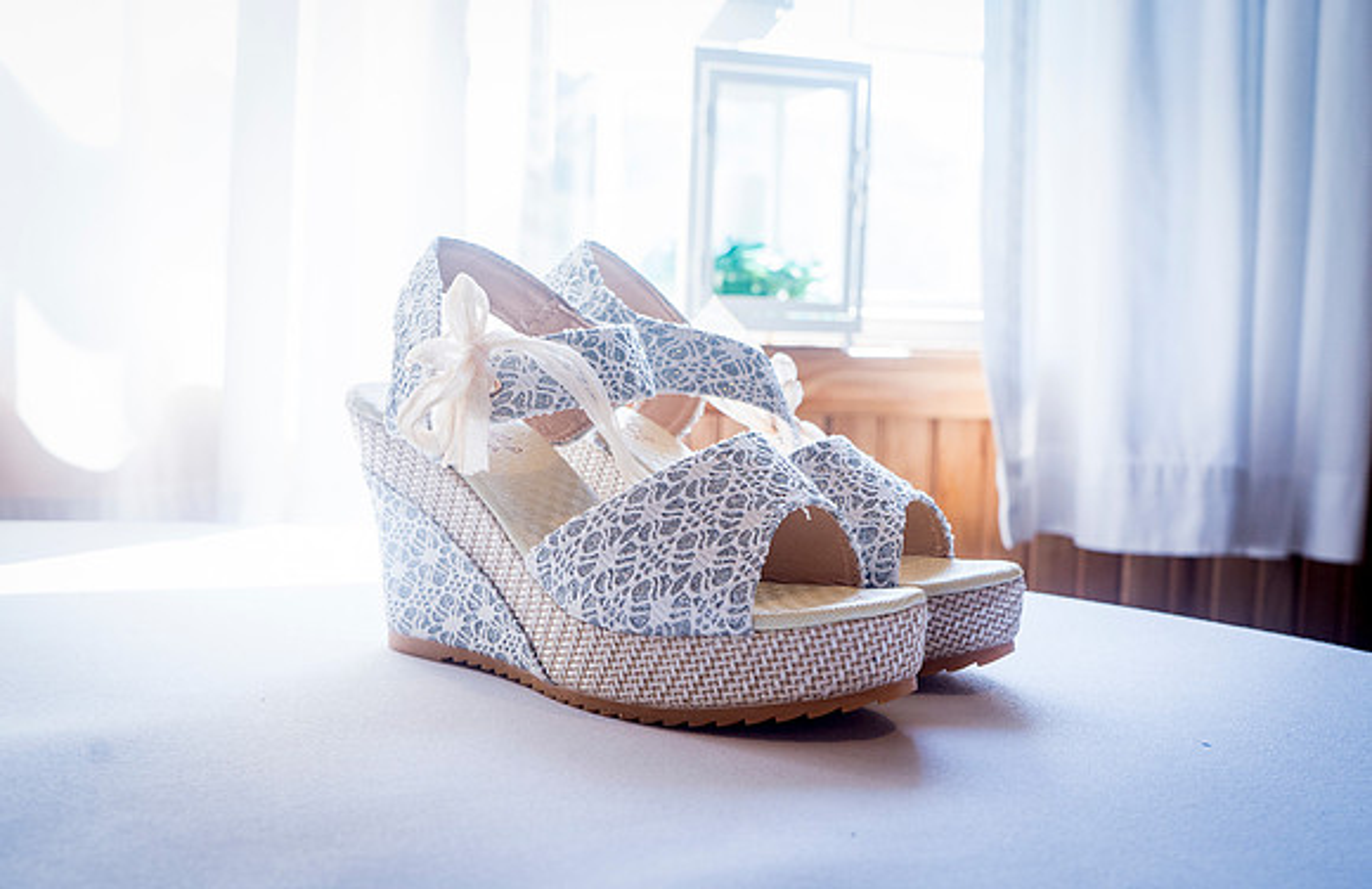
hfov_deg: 51.6
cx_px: 545
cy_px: 471
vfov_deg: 35.1
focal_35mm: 37
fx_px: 1407
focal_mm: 28
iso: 640
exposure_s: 1/100
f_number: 5.6
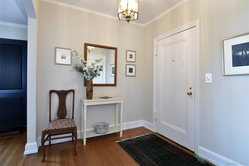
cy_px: 83
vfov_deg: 72.0
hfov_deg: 95.0
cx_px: 124
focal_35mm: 16
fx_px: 114
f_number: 11
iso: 640
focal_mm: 11
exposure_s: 1/50
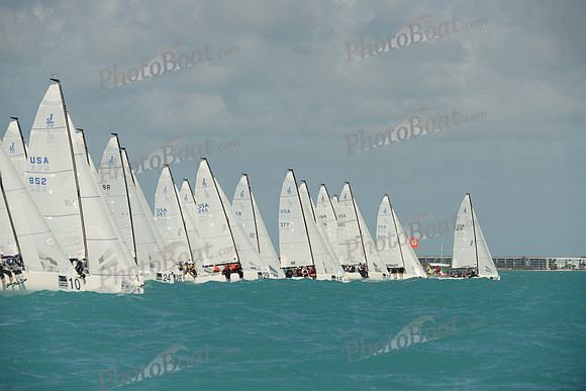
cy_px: 196
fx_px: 3256
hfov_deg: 10.3
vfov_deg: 6.9
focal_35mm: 200
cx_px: 293
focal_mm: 200
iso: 200
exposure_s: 1/2000
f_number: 5.6
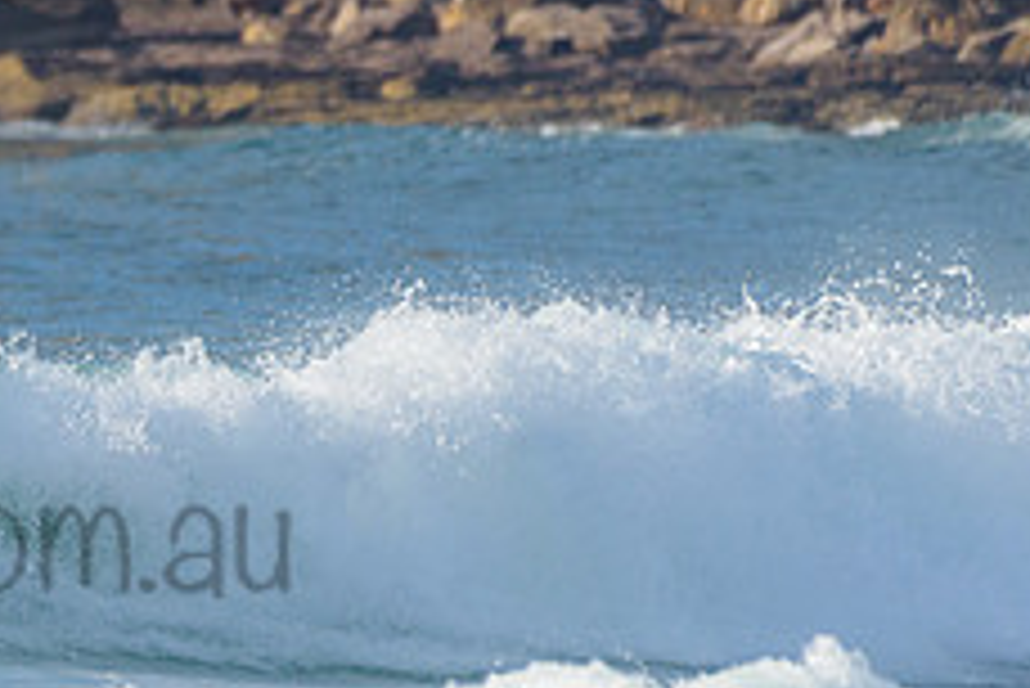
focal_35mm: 1552
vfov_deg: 0.9
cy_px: 312
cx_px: -358
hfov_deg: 1.3
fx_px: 44431
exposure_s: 1/2000
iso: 280
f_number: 5.6
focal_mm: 500
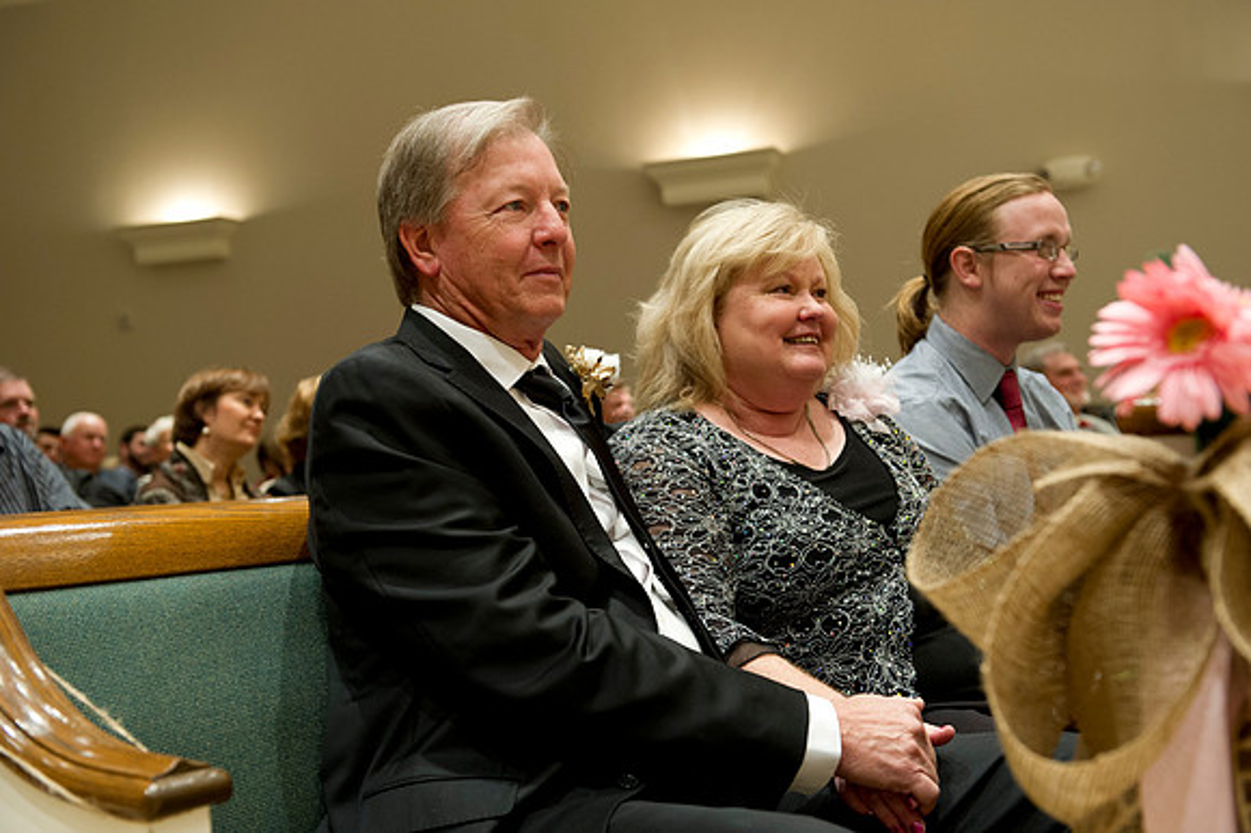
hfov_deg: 41.1
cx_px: 626
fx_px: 1667
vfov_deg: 28.0
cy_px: 416
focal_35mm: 48
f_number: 4
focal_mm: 48
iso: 1600
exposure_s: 1/50
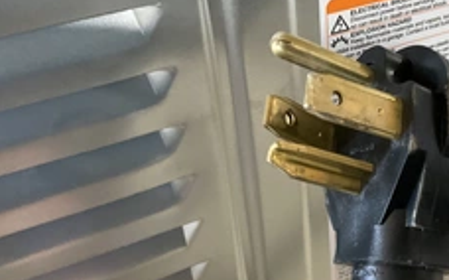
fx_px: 660
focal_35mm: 54
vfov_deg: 23.9
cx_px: 345
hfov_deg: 36.6
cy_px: 116
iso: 250
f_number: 1.8
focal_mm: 3
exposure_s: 1/60
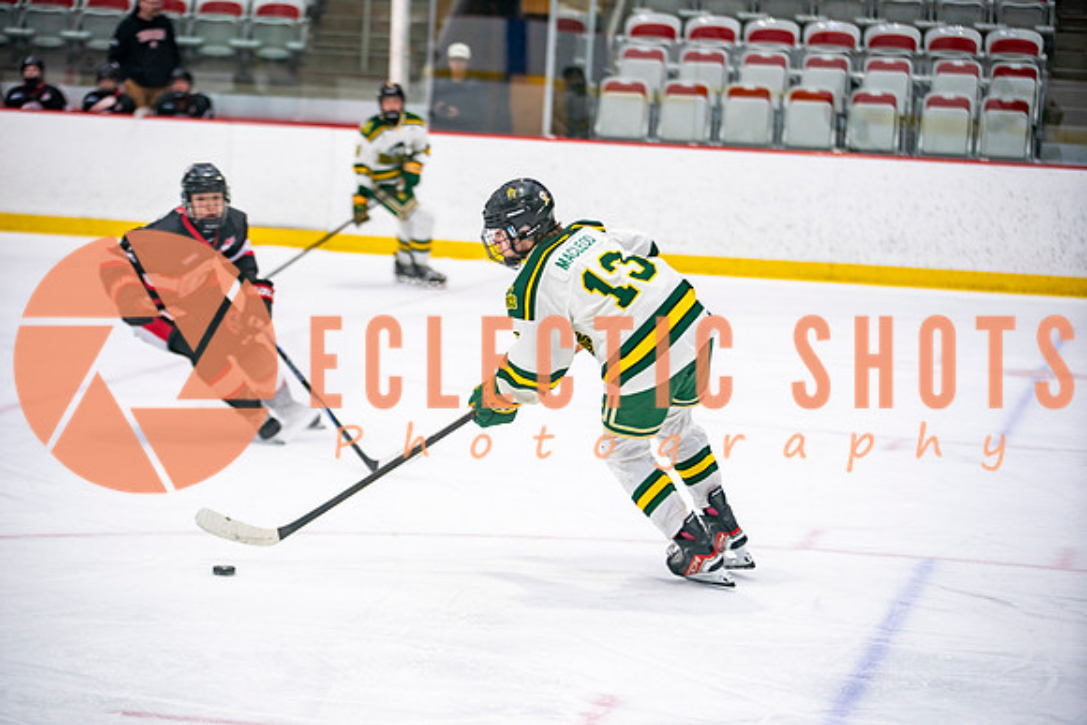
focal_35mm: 120
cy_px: 362
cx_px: 544
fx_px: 3624
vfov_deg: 11.4
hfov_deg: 17.1
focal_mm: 120
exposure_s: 1/640
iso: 640
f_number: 2.8
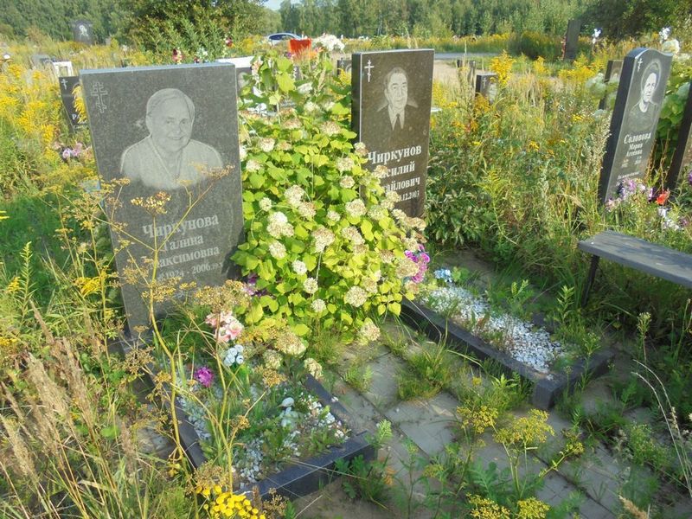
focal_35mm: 26
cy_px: 260
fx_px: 520
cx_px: 346
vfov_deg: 53.1
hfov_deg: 67.3
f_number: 3.5
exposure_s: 1/400
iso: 100
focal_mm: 4.6
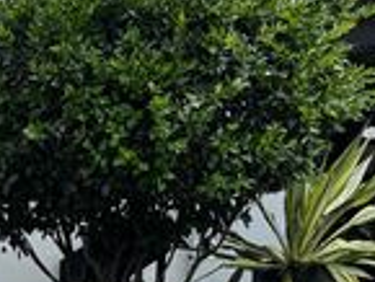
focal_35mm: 106
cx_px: -230
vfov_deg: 12.9
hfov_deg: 16.4
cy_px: 481
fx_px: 1149
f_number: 1.78
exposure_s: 1/1524
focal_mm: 6.76
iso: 80
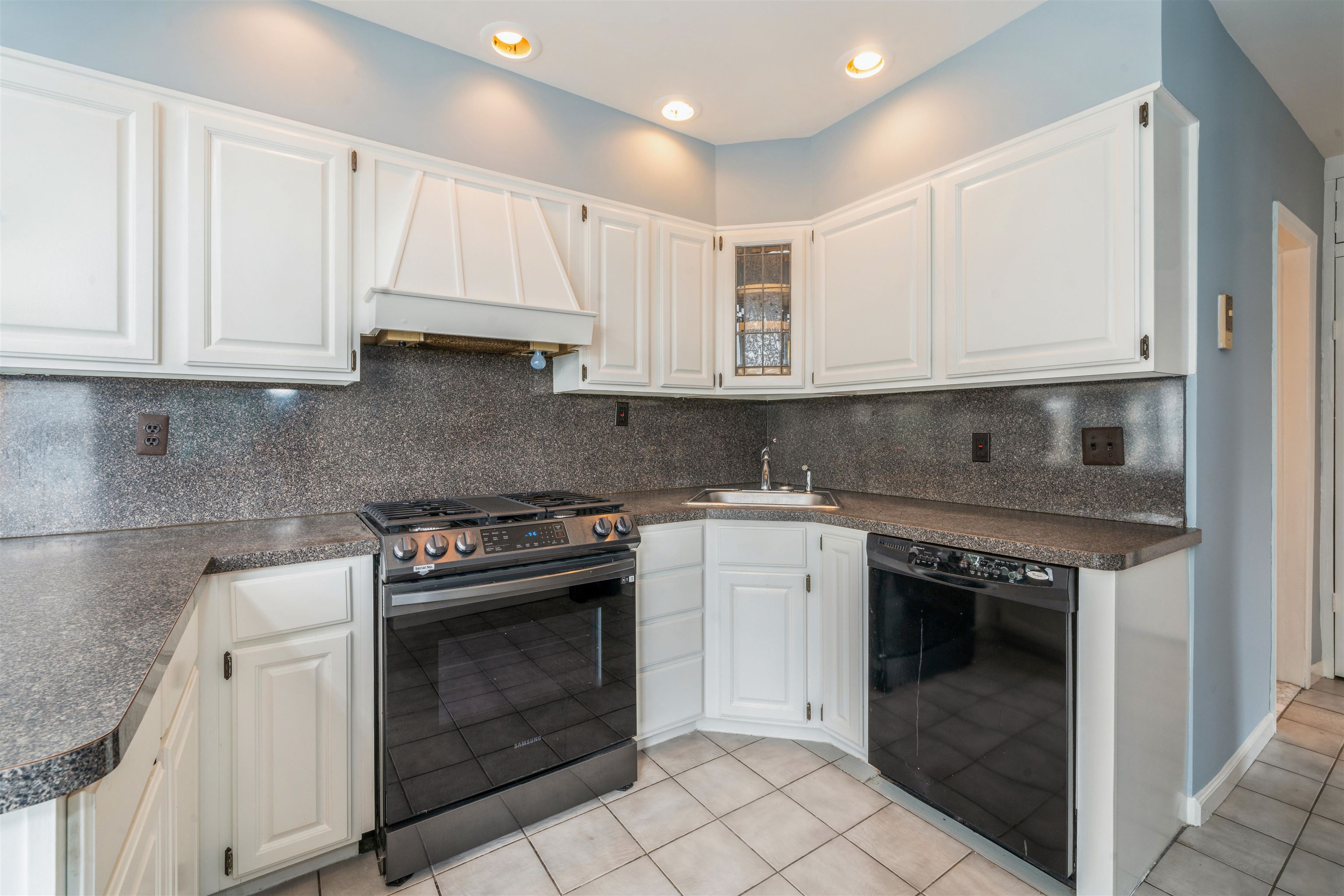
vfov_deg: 77.3
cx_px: 672
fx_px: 560
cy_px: 448
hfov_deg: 100.4
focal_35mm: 15
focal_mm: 15
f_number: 11
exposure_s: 1/4
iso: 200
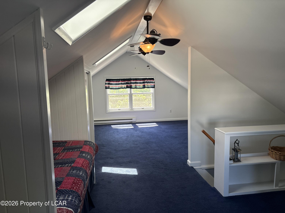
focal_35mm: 26
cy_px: 106
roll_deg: +2.2
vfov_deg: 53.1
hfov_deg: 67.3
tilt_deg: -5.3
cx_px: 142
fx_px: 214
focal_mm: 5.96
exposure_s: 1/150
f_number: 1.6
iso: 125
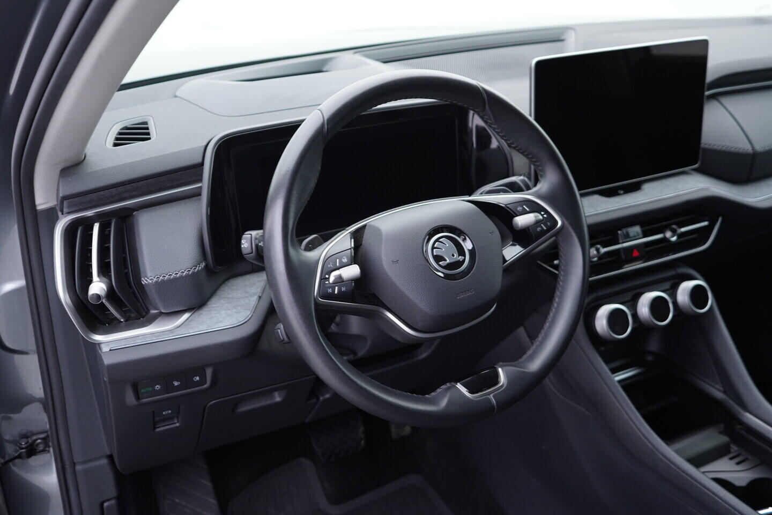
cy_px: 258
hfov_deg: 53.1
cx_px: 386
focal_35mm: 36
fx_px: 772
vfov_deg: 36.9
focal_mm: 24
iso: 200
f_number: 2.8
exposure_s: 1/40
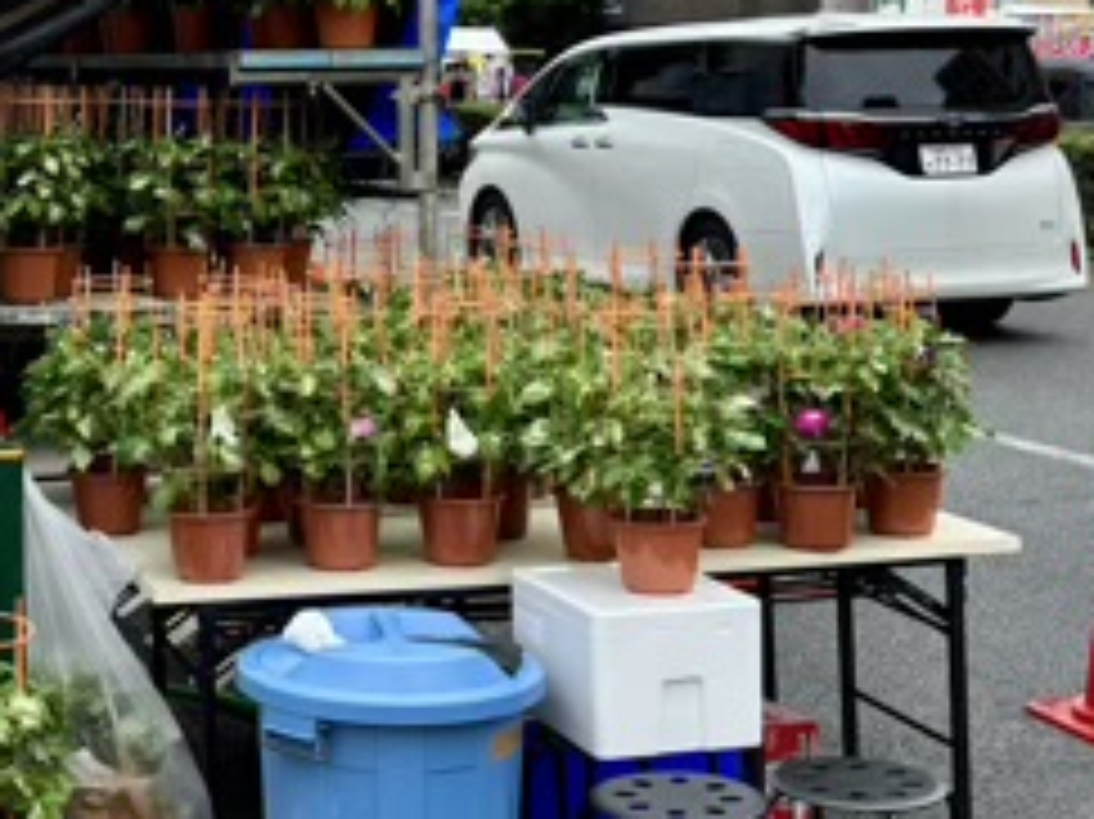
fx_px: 2369
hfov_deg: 25.2
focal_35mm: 75
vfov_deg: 19.3
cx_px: 108
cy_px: 106
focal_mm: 5.96
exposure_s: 1/799
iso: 50
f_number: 1.6
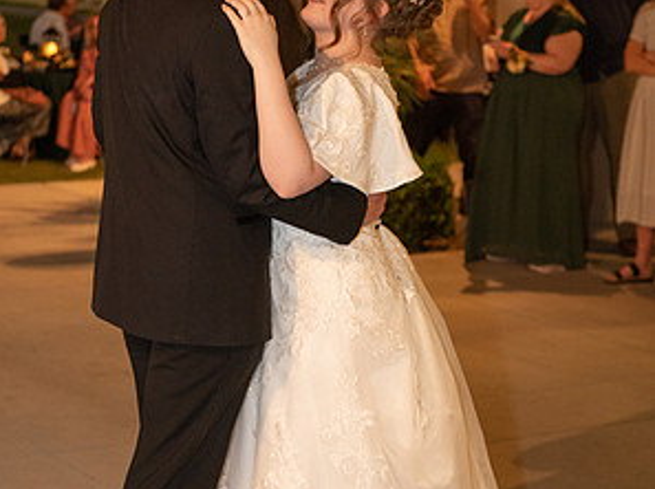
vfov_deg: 14.5
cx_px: 328
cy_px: 264
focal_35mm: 102
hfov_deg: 19.3
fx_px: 1928
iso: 3200
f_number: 4
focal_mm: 70
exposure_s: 1/100
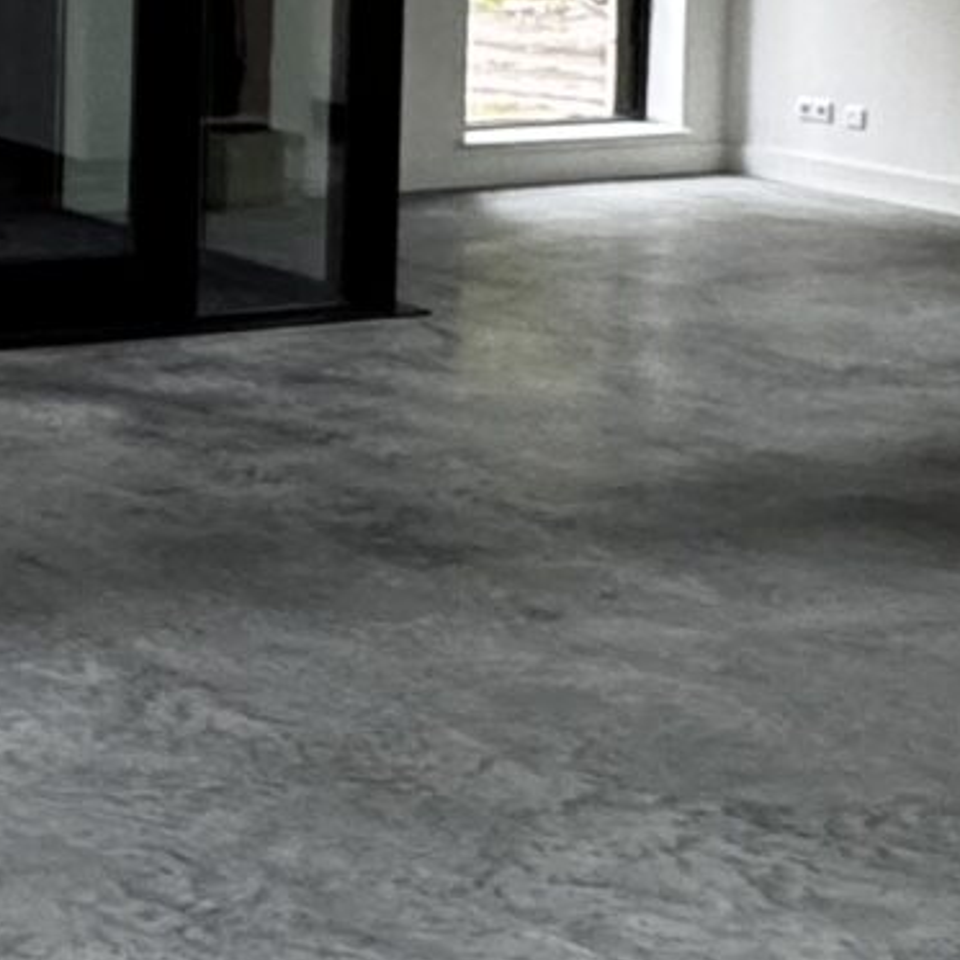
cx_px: -700
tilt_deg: -2.8
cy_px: -131
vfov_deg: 19.4
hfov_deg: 17.2
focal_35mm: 85
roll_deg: +0.1
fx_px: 2667
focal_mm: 2.22
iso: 320
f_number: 2.2
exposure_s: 1/85
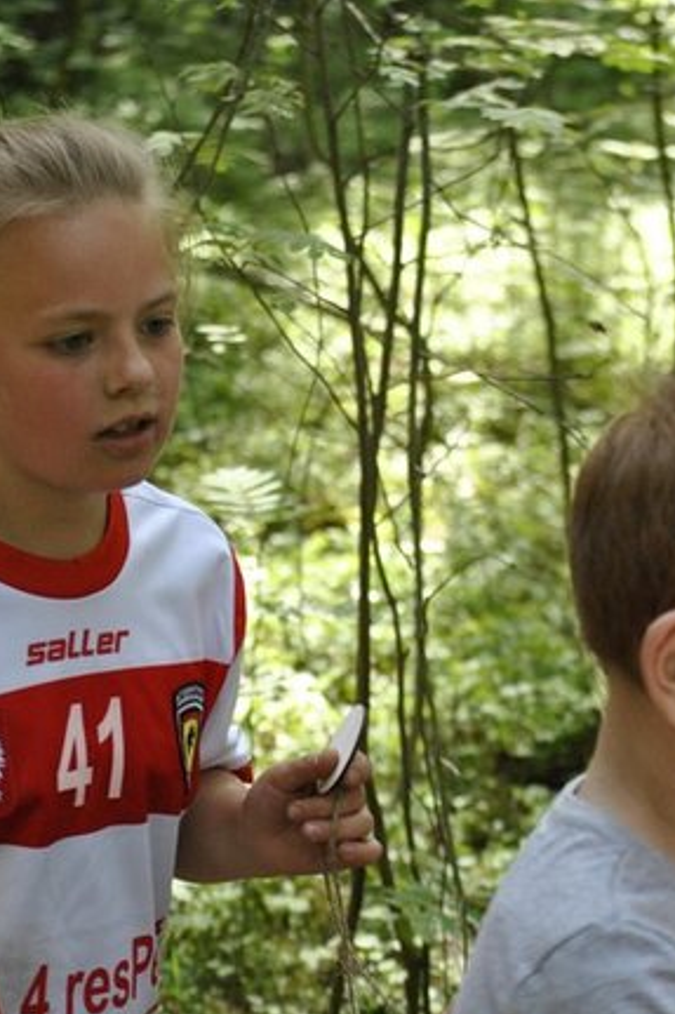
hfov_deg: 11.0
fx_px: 3511
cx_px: 341
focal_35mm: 125
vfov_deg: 16.4
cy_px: 511
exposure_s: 1/500
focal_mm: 55
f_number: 4
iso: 800
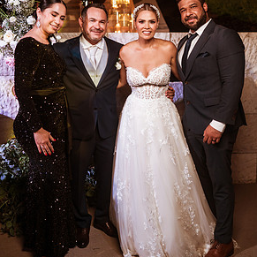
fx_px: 386
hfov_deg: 36.8
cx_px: 129
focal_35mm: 46
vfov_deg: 36.6
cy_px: 94
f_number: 1.8
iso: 1250
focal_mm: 35
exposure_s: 1/160
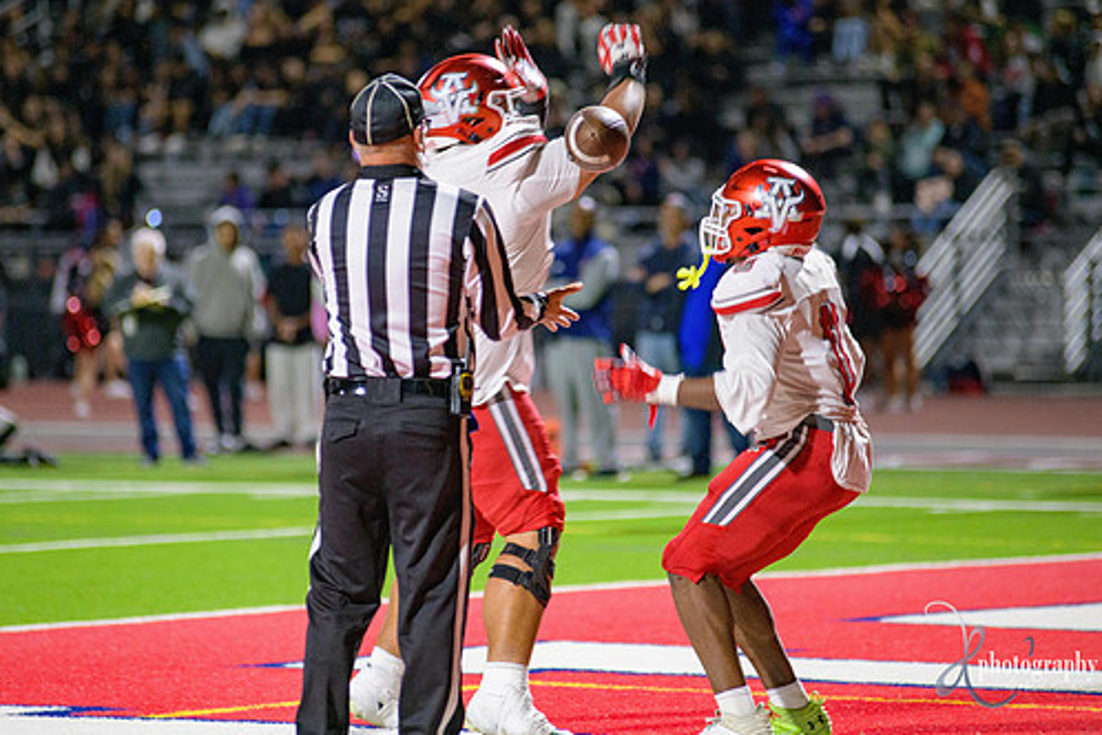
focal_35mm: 233
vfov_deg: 5.9
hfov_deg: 8.8
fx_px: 7132
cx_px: 520
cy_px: 335
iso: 2000
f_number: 2.8
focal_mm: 200
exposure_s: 1/320
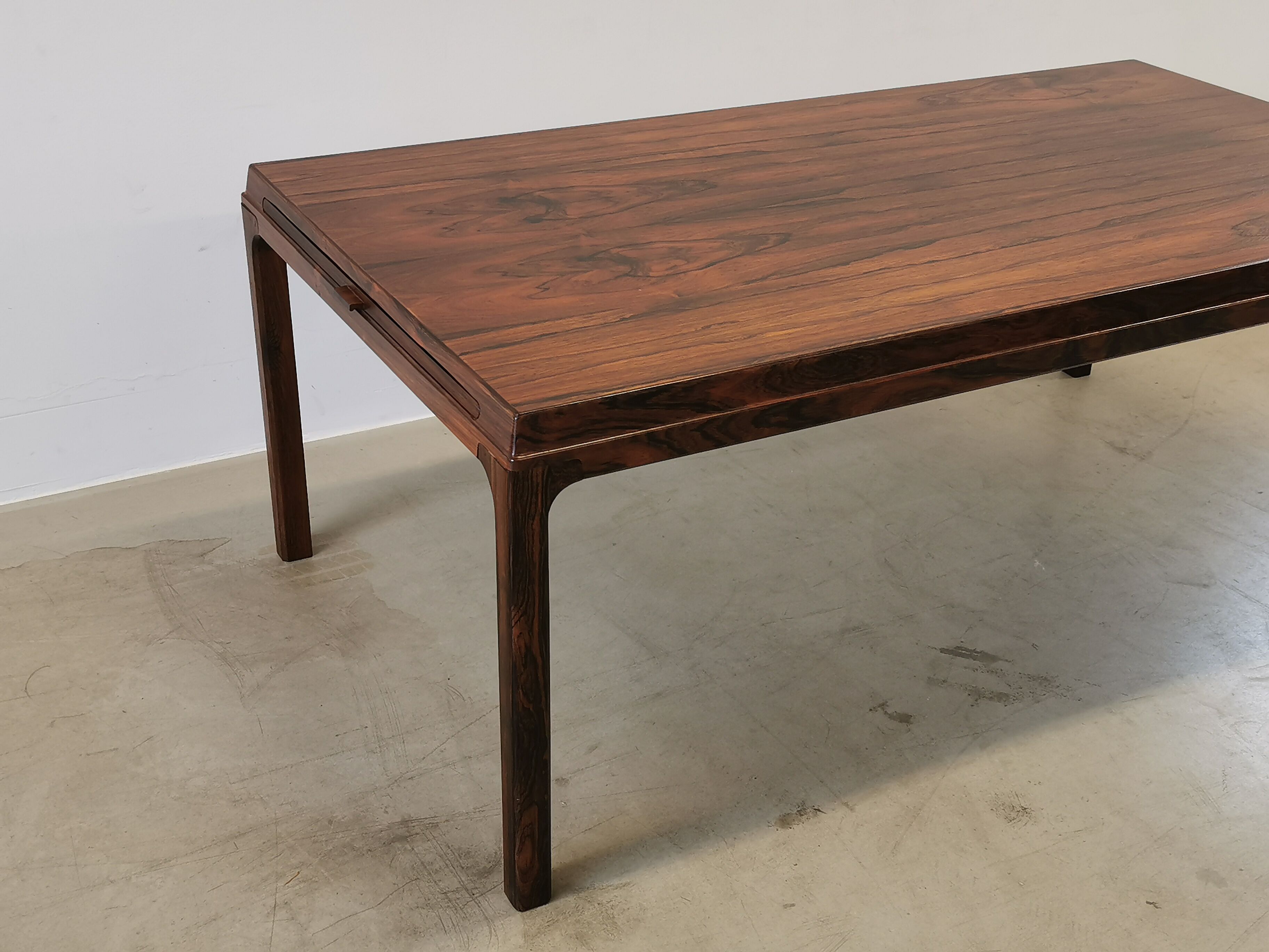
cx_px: 634
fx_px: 1576
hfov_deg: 43.9
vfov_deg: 33.6
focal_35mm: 43
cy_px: 476
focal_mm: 5.58
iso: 125
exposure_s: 1/100
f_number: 1.8
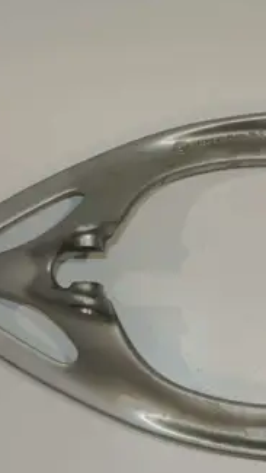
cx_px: 169
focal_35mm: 59
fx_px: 739
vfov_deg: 35.4
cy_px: 256
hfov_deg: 20.4
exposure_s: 1/60
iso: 200
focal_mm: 12.7
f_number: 4.5
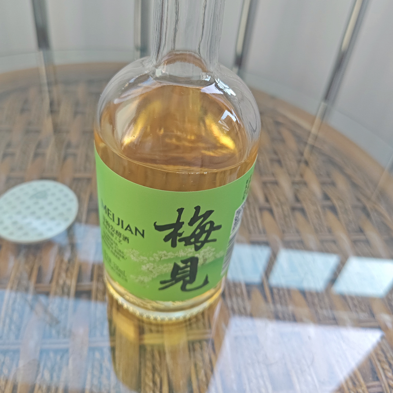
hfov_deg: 57.3
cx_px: 191
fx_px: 360
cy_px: 166
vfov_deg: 57.0
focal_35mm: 28
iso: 892
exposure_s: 1/605
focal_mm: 5.56
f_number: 1.88
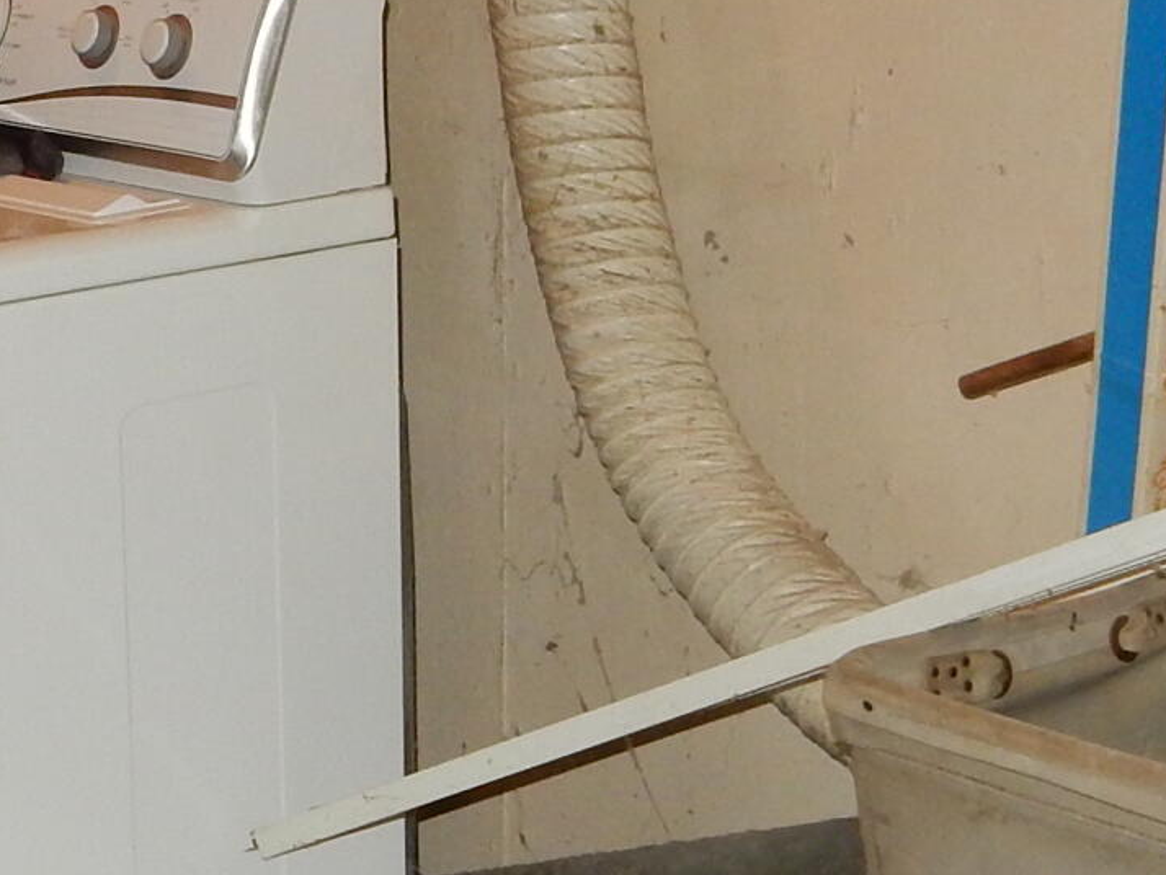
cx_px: -36
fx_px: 3538
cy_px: 273
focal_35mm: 105
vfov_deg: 14.1
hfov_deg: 18.2
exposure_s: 1/30
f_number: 3.7
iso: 220
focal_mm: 4.5
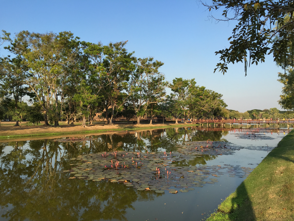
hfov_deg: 61.7
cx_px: 147
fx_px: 246
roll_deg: -0.3
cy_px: 110
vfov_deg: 48.2
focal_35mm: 29
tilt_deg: +1.6
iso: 32
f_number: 2.2
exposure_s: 1/1163
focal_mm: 4.15
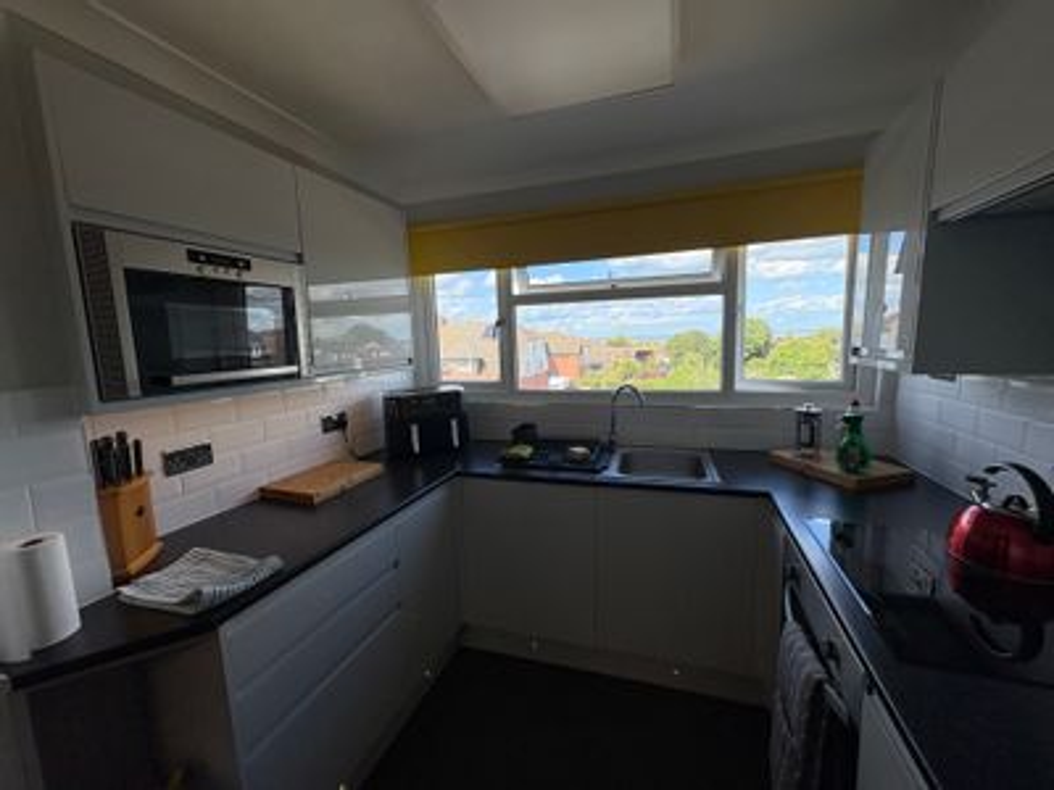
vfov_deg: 85.7
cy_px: 395
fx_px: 426
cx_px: 527
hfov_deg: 102.1
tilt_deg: -7.5
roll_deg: +2.6
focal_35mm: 14
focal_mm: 2.22
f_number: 2.2
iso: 64
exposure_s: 1/610
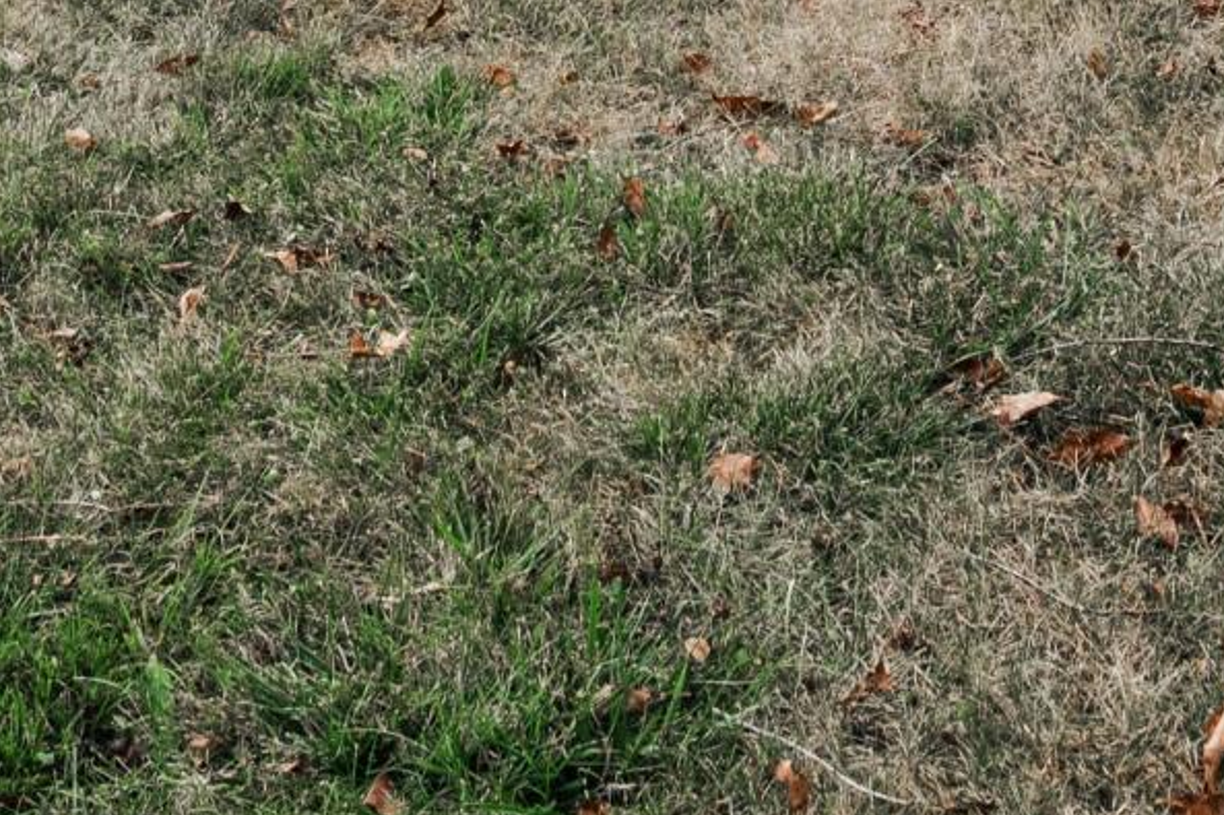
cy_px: -1042
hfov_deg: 23.6
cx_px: 419
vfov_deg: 12.8
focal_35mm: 86
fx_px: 2923
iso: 100
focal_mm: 17
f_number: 8
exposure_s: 1/500
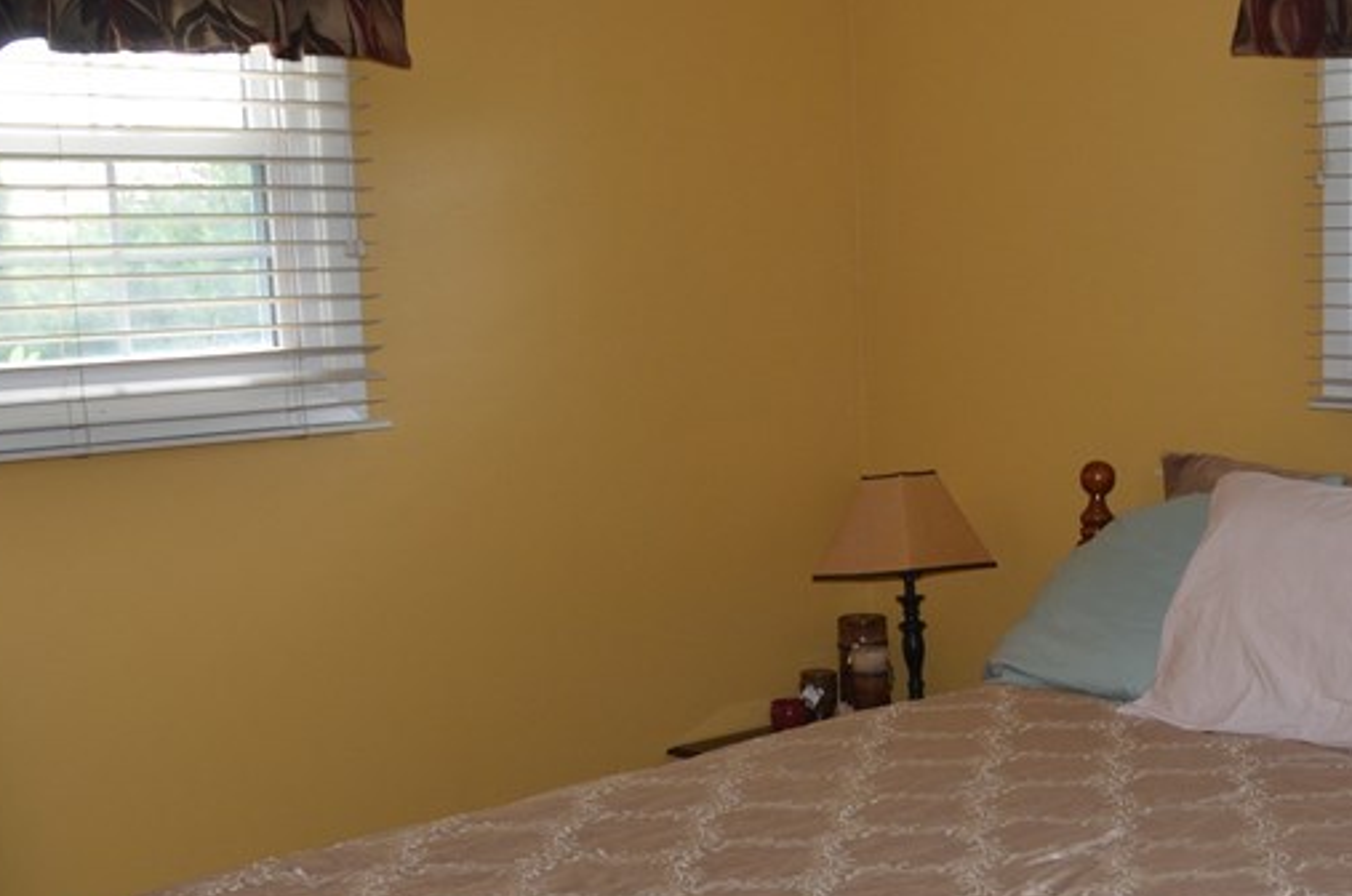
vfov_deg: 23.1
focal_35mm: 58
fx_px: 2174
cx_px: 1284
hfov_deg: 32.4
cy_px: 657
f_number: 4
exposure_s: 1/60
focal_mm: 18
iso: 400
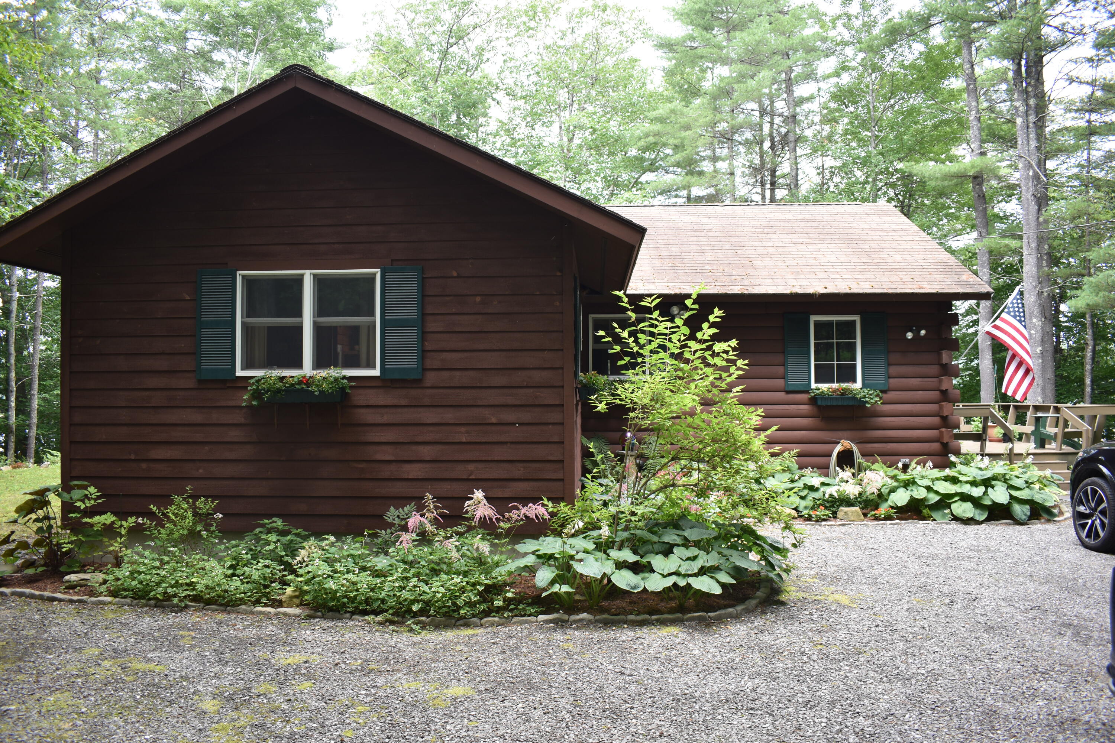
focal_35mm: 27
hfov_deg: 67.4
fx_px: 836
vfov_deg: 47.9
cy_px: 372
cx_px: 558
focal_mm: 18
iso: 100
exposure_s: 1/60
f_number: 4
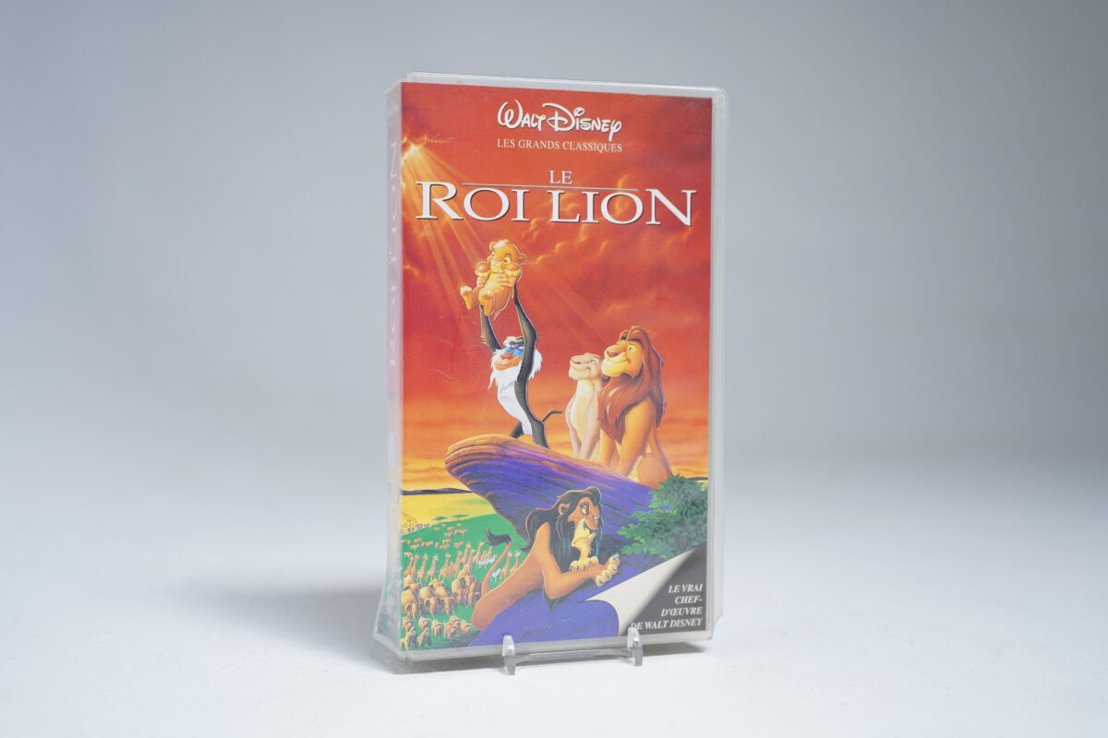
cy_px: 369
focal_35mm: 41
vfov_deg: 32.6
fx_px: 1262
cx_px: 554
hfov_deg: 47.4
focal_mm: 41
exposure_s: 1/13
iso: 160
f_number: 4.5
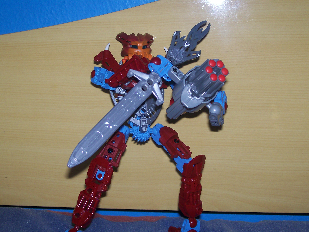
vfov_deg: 26.1
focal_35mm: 56
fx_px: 500
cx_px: 154
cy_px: 116
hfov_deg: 34.3
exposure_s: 1/83.6
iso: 80
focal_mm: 9.4
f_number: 3.4
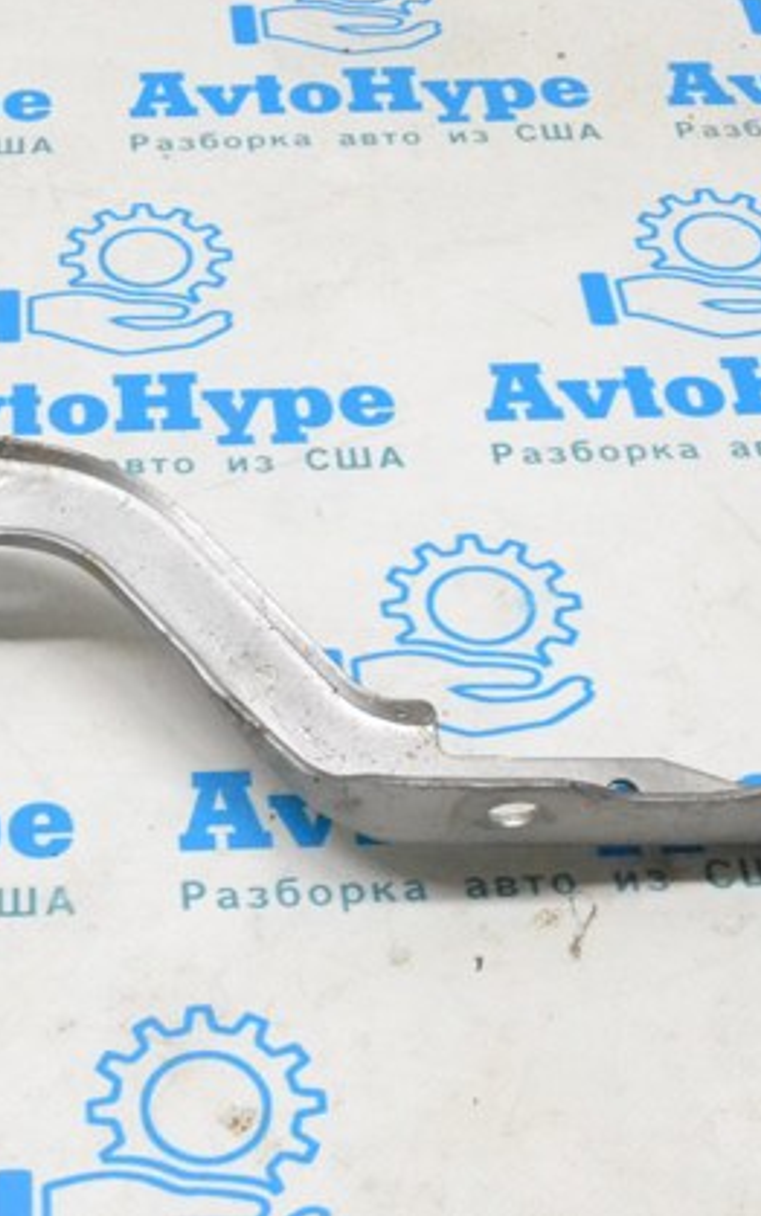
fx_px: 2322
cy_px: 601
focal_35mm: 70
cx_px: 116
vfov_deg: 29.4
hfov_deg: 18.4
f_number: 13
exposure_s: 1/100
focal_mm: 30
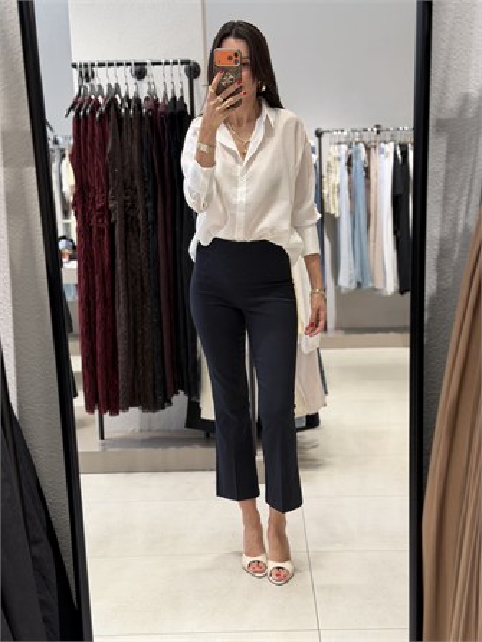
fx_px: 890
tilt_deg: -23.6
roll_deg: +1.7
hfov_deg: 30.3
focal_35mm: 48
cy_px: 321
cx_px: 241
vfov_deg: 39.6
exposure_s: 1/100
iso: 64
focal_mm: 6.76
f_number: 1.78
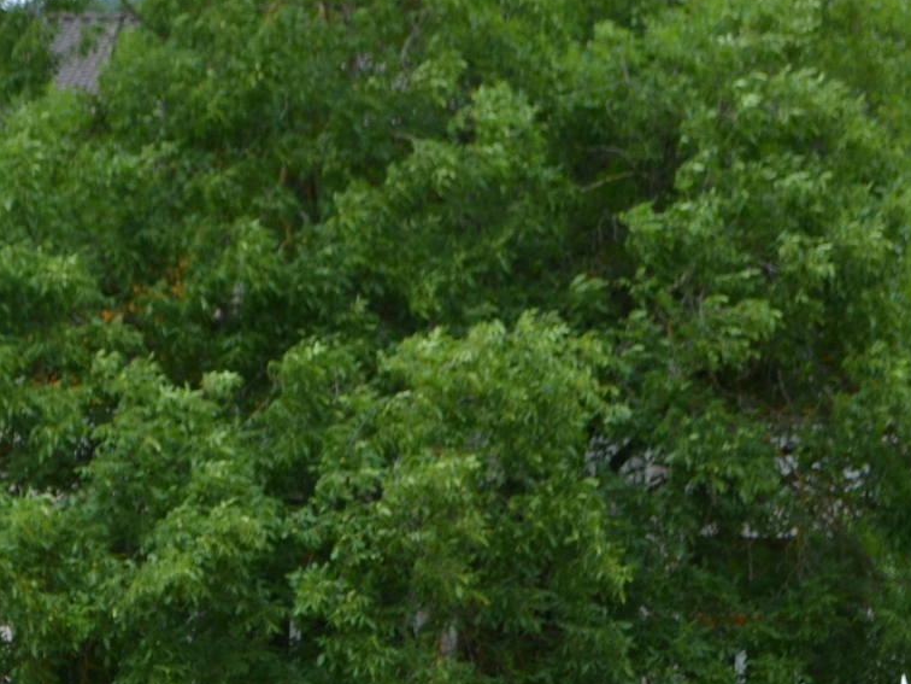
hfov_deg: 11.9
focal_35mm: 164
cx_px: -98
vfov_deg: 9.0
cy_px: 798
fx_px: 4316
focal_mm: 42
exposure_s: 1/125
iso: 180
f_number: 5.6
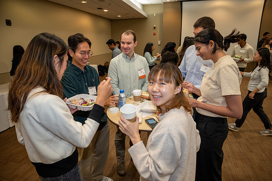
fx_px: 181
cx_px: 136
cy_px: 90
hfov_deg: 73.8
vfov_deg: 53.1
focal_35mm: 24
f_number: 4
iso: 1600
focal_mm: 24
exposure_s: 1/100
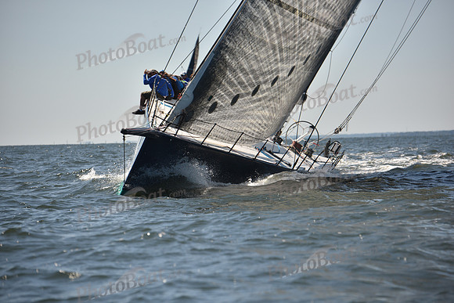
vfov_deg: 8.1
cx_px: 227
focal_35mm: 170
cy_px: 152
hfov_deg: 12.1
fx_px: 2144
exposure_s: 1/1000
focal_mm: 170
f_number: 4.5
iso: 250
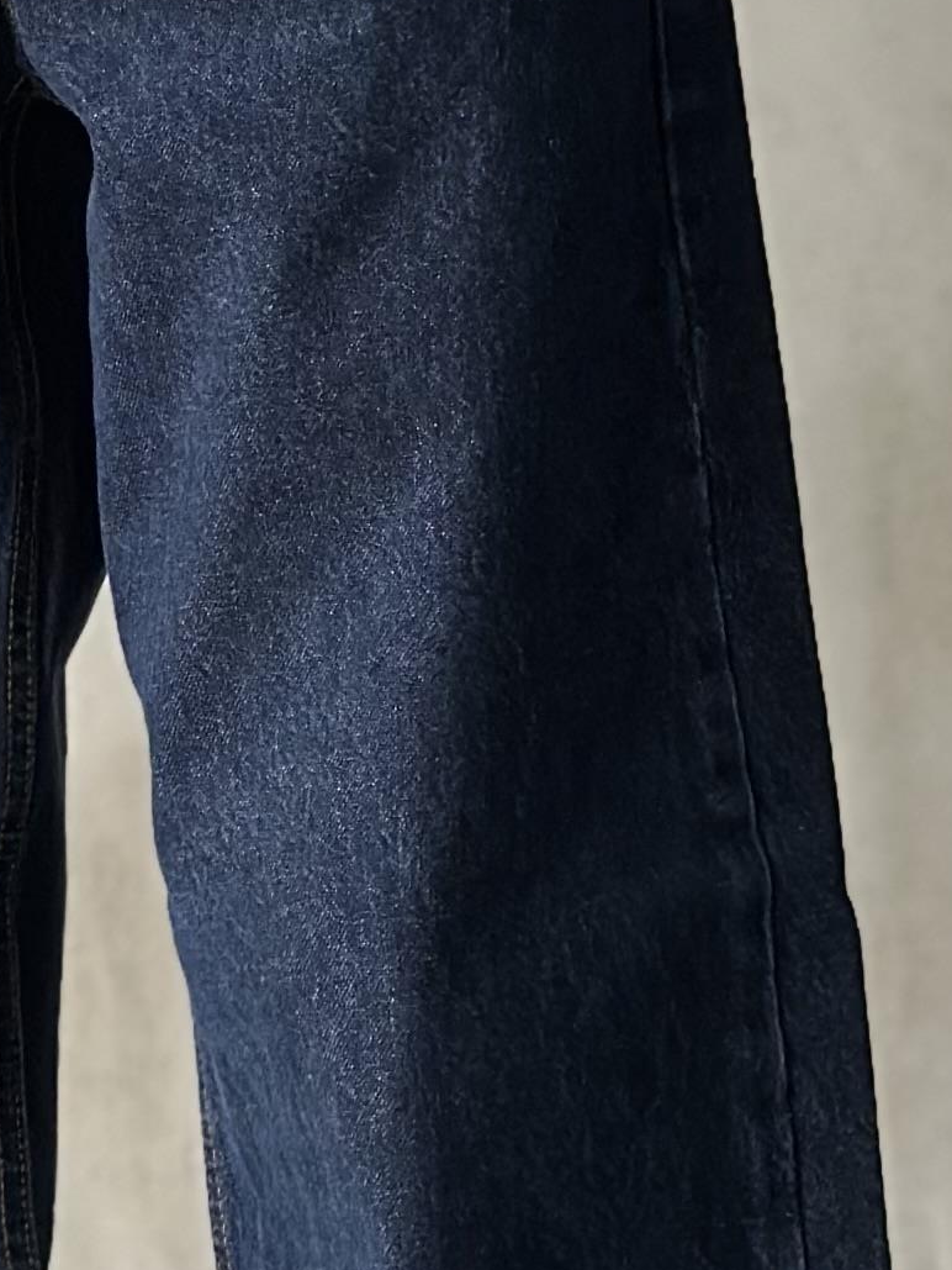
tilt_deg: +2.0
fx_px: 6892
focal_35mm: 188
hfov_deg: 7.9
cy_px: 476
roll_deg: +0.2
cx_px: 149
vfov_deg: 10.5
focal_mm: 6.86
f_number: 1.78
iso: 250
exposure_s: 1/60
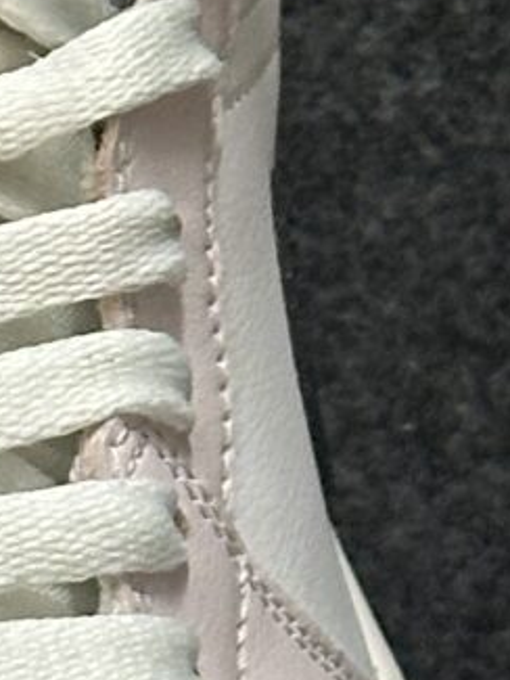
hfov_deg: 3.9
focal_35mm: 378
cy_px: 335
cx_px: -449
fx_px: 7421
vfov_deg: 5.2
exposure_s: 1/50
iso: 250
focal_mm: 6.86
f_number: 1.78
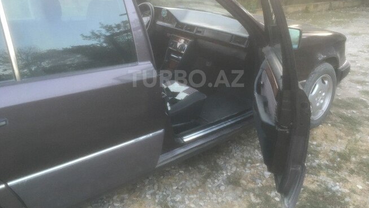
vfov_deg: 36.5
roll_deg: -0.3
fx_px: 313
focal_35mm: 32
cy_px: 78
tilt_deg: -19.0
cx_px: 186
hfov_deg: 61.0
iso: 200
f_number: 2.2
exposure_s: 1/33
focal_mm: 4.15
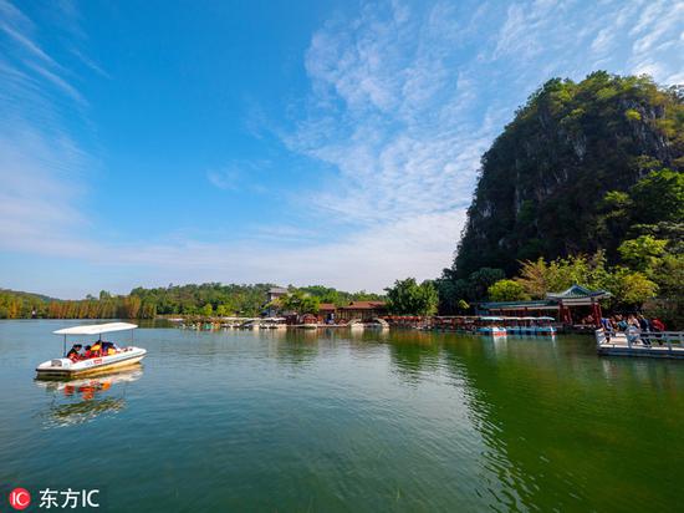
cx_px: 342
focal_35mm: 14
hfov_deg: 102.1
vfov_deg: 85.6
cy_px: 256
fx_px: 277
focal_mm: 7
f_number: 4.5
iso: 200
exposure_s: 1/1600
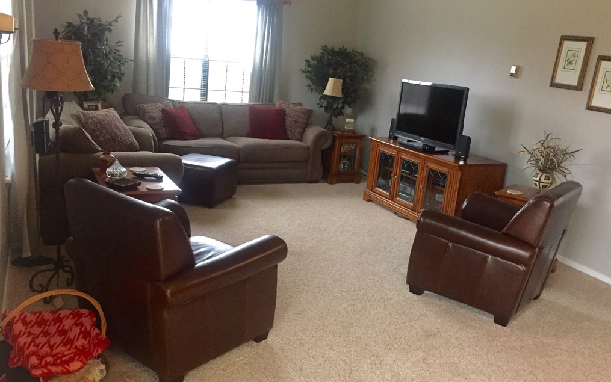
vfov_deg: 40.6
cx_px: 305
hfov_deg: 61.2
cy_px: 179
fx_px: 516
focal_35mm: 31
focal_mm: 4.15
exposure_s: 1/30
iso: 250
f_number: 2.2
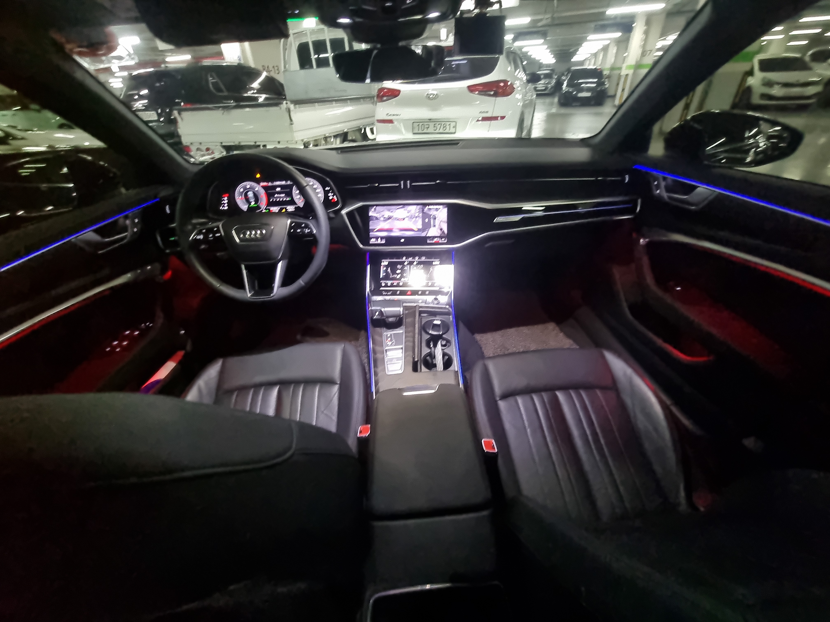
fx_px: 312
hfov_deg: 106.2
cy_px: 311
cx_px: 415
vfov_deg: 89.9
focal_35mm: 13
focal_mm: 2.2
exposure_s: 1/24
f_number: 2.2
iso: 1000
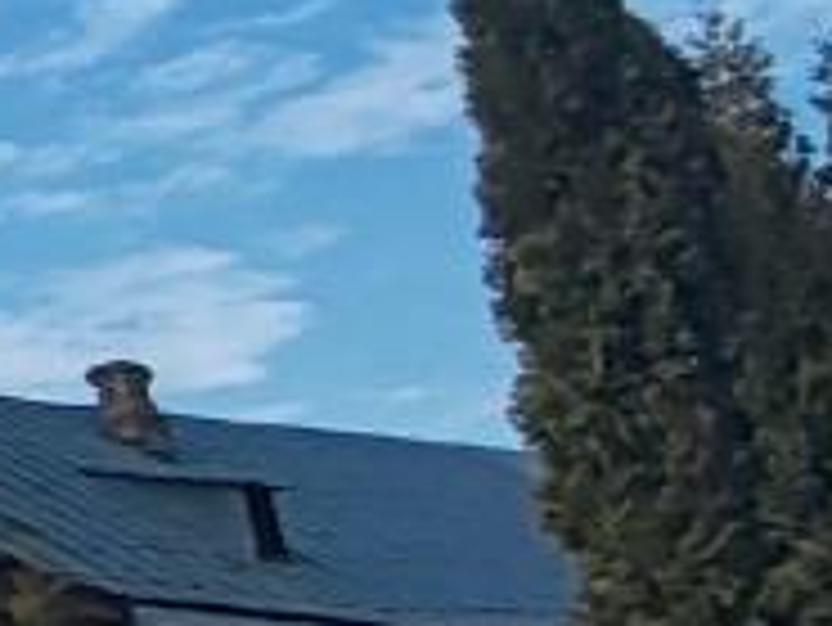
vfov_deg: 13.6
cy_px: -162
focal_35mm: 105
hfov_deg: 13.0
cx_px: -1282
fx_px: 2525
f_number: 2.2
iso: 50
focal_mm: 1.96
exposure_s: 1/3000
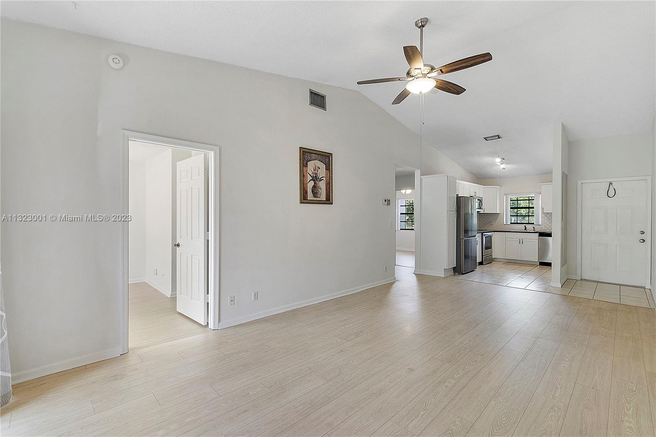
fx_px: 273
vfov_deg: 77.3
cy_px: 218
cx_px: 328
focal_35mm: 15
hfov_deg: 100.4
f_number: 11
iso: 160
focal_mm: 10
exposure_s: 1/8
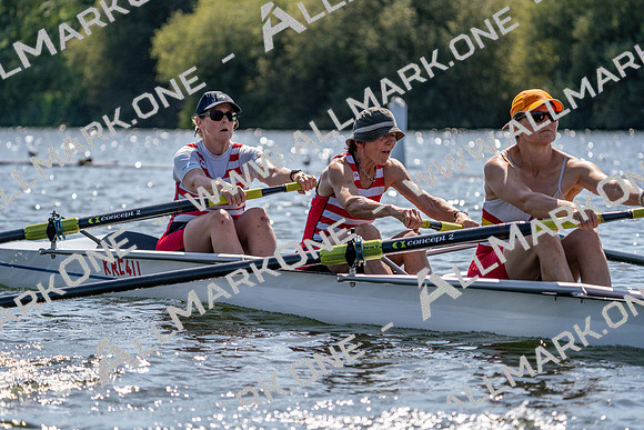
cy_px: 215
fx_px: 3578
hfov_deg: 10.3
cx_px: 322
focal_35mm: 200
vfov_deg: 6.9
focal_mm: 200
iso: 250
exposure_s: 1/2000
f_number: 5.6
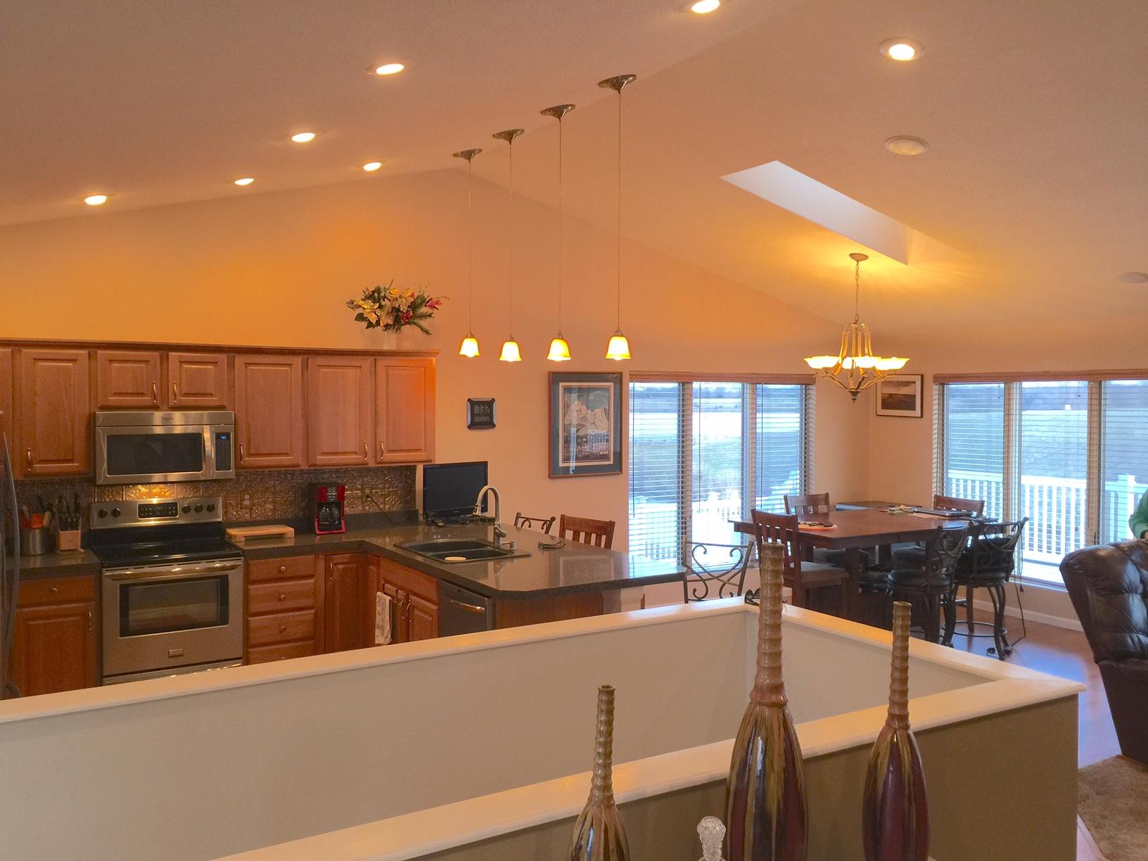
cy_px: 430
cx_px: 574
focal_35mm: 29
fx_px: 962
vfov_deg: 48.2
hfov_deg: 61.7
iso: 40
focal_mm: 4.15
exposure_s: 1/15
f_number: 2.2
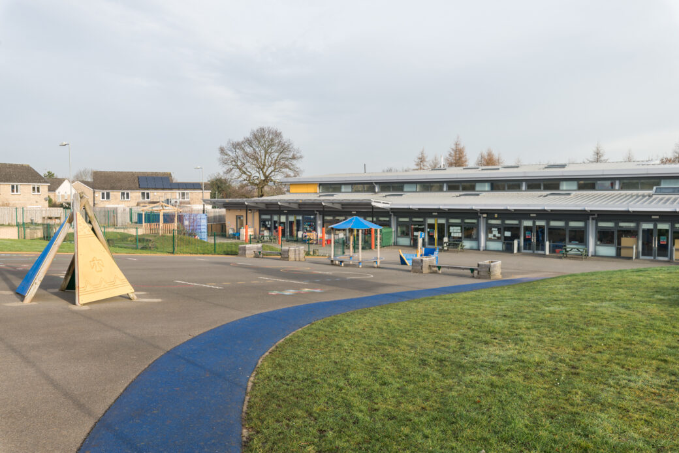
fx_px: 566
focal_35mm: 30
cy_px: 226
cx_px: 340
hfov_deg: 61.9
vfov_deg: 43.6
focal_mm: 30
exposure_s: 1/80
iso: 100
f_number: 9
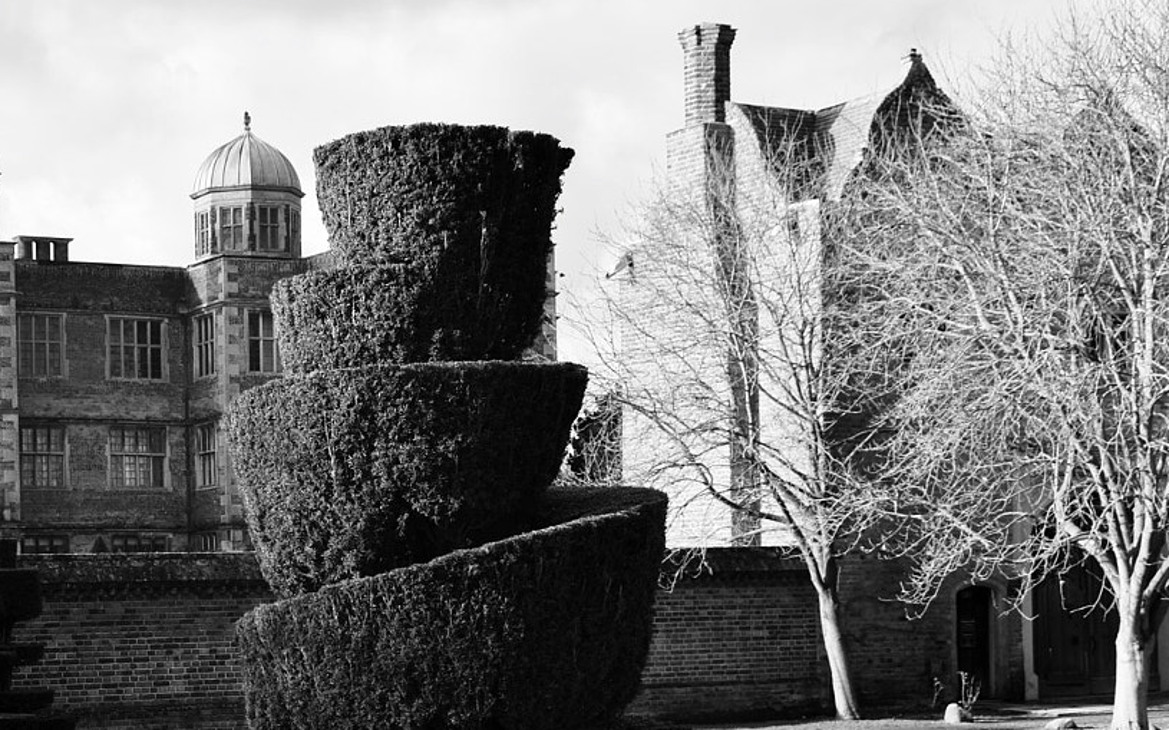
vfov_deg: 17.9
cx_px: 235
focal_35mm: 72
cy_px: 618
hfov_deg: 28.0
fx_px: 2293
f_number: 6.3
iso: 100
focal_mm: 24
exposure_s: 1/160
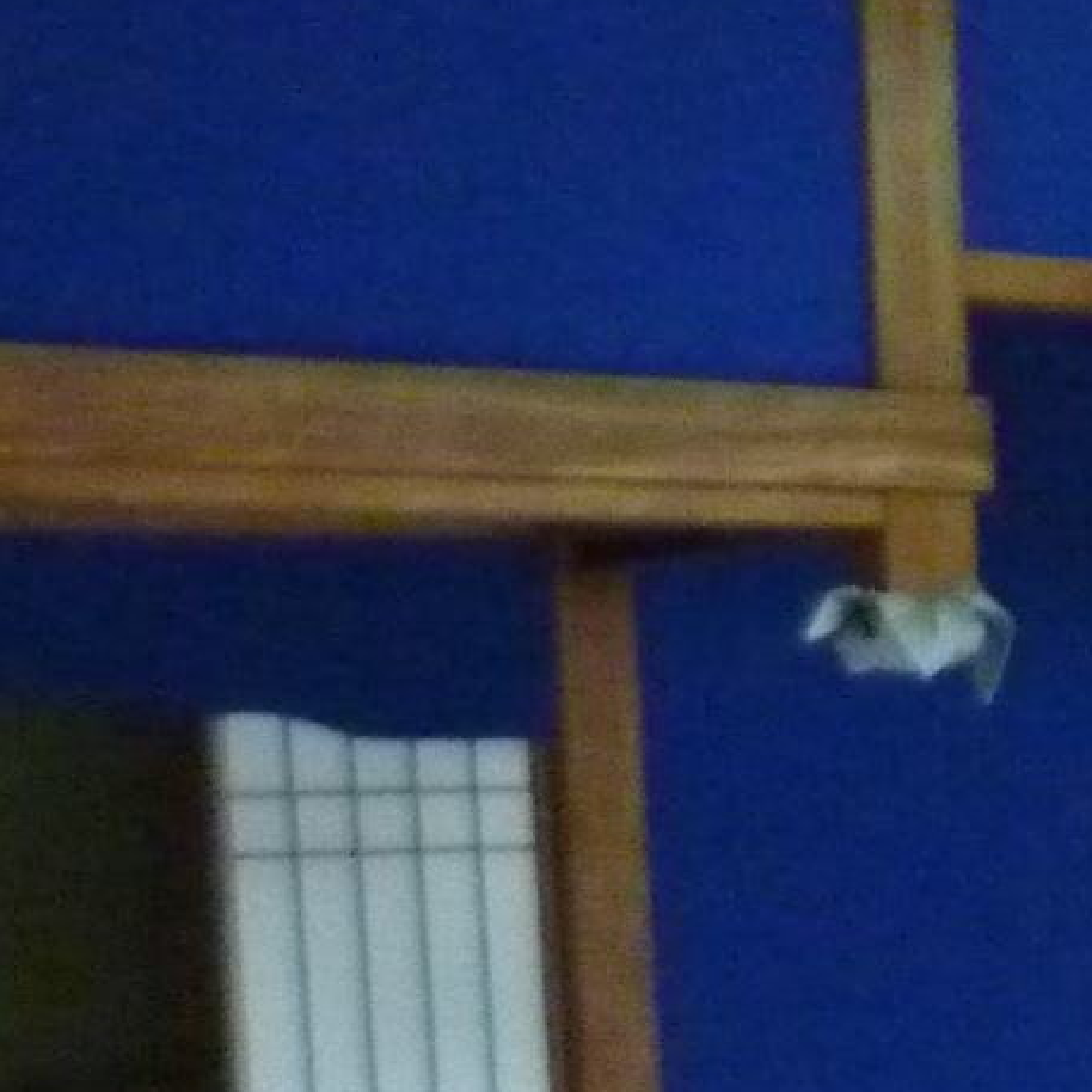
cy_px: 1157
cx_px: 1945
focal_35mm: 99
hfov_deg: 15.3
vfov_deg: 17.1
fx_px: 3533
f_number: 3.3
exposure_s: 1/30
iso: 800
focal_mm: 4.1
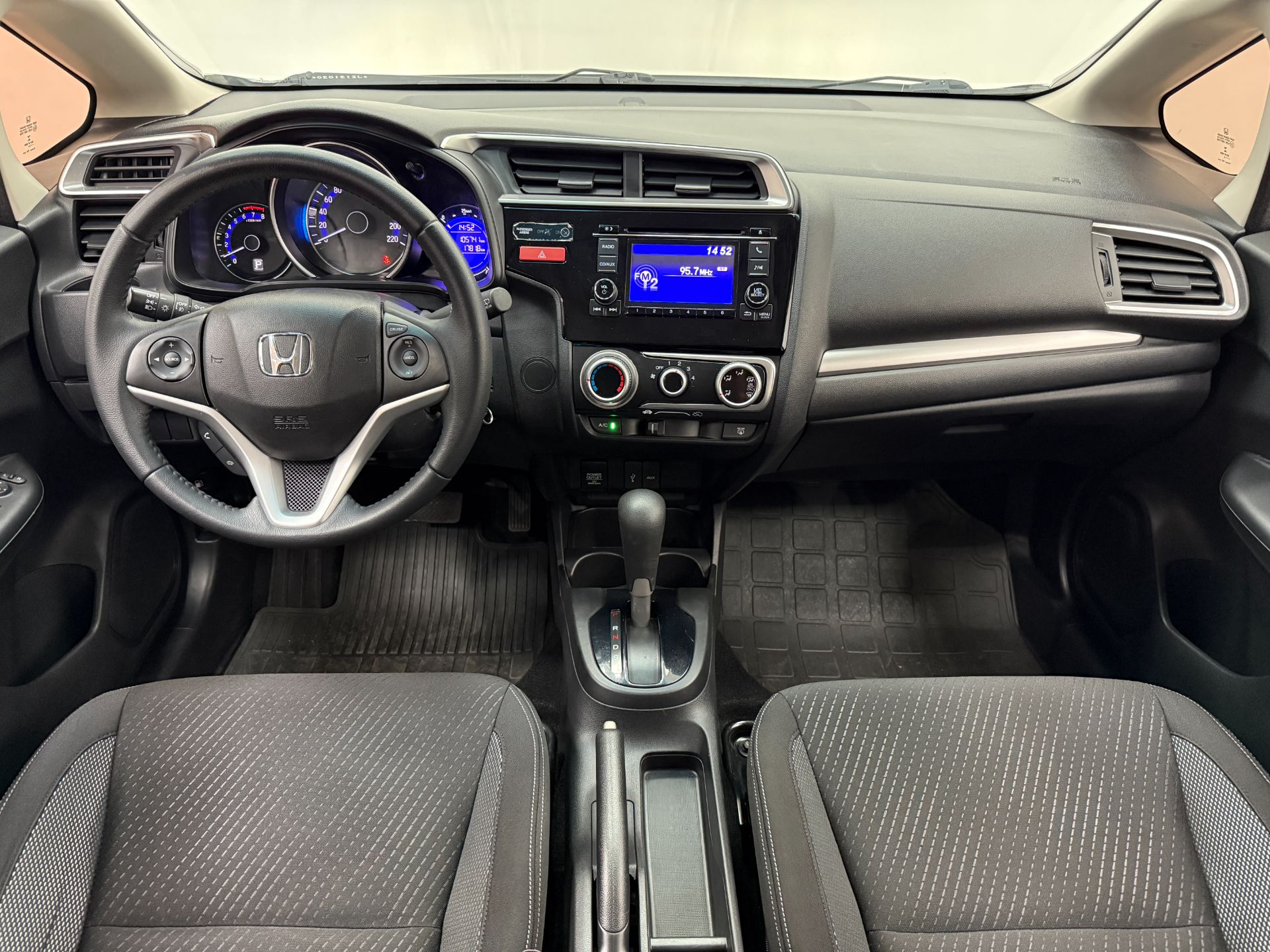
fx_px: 881
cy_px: 476
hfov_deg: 71.6
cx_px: 635
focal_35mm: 24
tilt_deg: -31.5
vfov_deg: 56.8
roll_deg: -1.5
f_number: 1.78
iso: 800
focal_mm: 6.76
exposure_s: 1/40
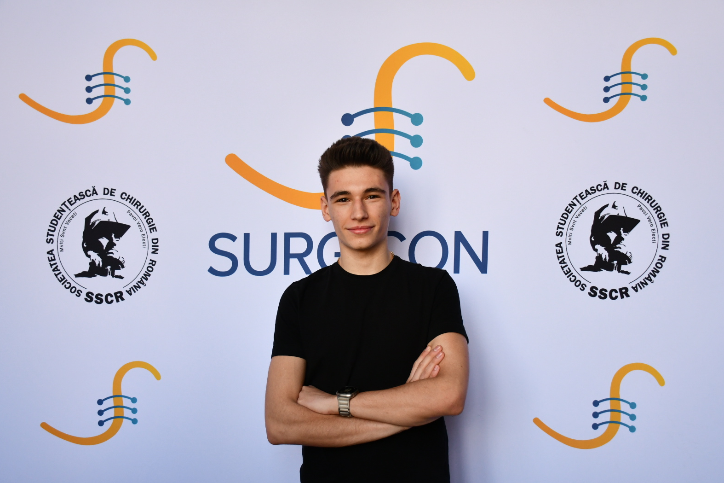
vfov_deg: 37.8
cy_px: 245
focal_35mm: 35
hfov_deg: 54.4
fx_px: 704
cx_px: 368
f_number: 3.8
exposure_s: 1/250
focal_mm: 23
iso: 720
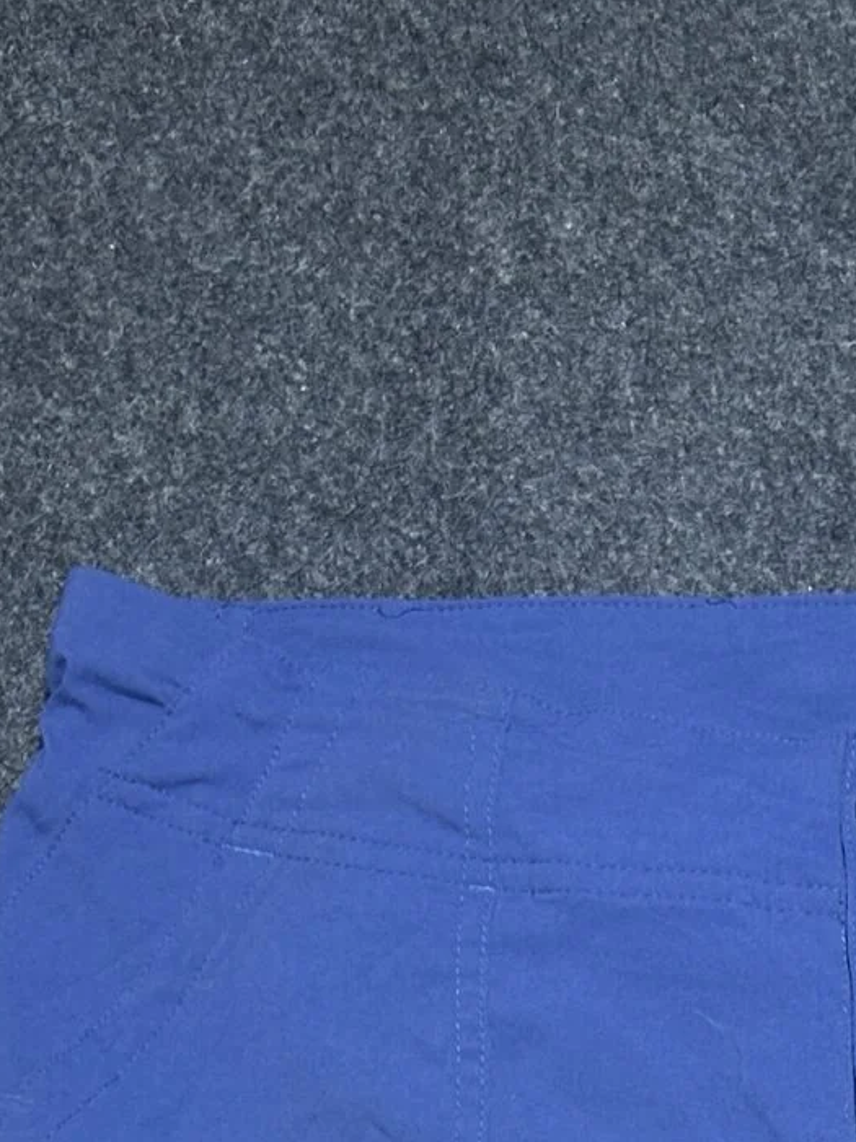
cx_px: 933
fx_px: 3135
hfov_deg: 15.2
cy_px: 1860
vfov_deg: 17.8
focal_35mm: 95
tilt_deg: -60.3
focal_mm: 5.7
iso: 80
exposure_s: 1/50
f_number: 1.5
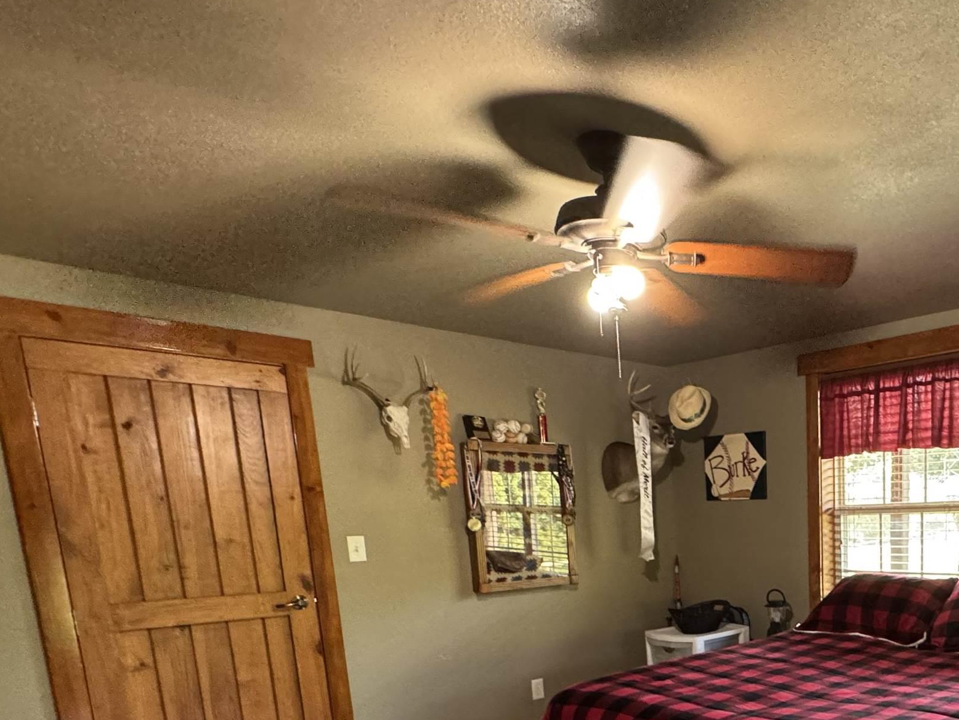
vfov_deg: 46.4
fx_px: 748
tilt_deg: -10.3
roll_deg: +0.3
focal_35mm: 27
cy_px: 648
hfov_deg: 59.5
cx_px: 786
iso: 640
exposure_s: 1/60
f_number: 2.2
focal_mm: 2.22
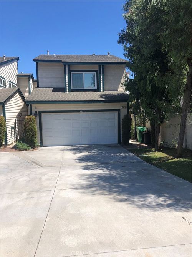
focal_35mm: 28
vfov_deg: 63.5
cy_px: 128
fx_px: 207
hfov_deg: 49.7
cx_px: 96
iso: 20
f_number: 1.8
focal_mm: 4
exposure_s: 1/1736
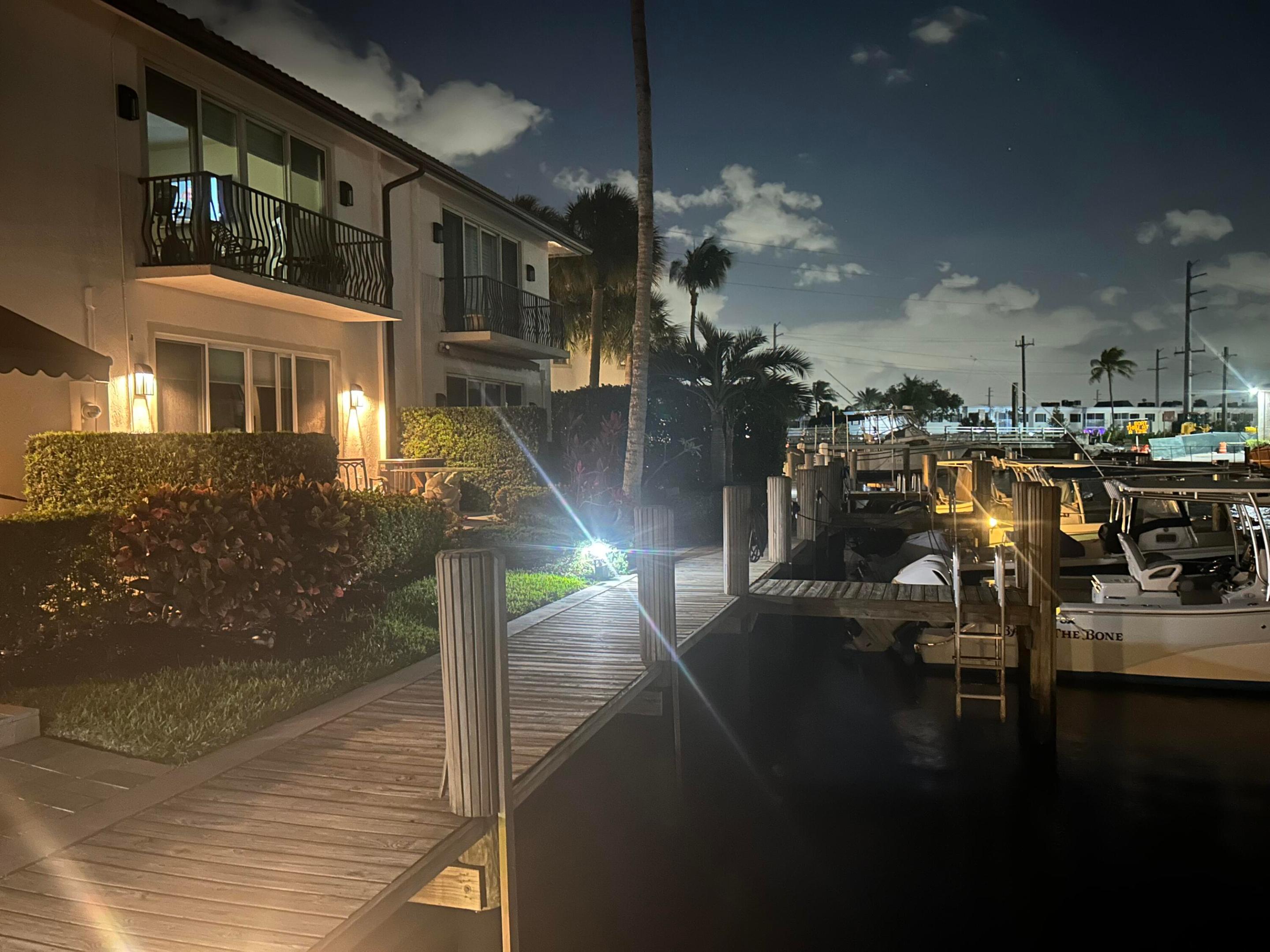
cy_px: 476
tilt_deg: -2.5
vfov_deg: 53.1
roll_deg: +0.1
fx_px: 954
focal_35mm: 26
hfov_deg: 67.3
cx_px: 635
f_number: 1.5
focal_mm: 5.7
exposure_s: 1/9
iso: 1250
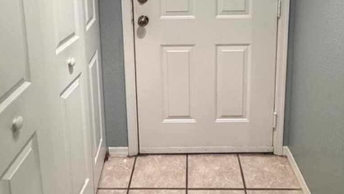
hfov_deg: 58.0
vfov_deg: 31.3
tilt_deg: -10.4
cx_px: 184
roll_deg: +1.8
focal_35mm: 34
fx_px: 310
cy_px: -13
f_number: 2.2
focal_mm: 2.22
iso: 250
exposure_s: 1/120
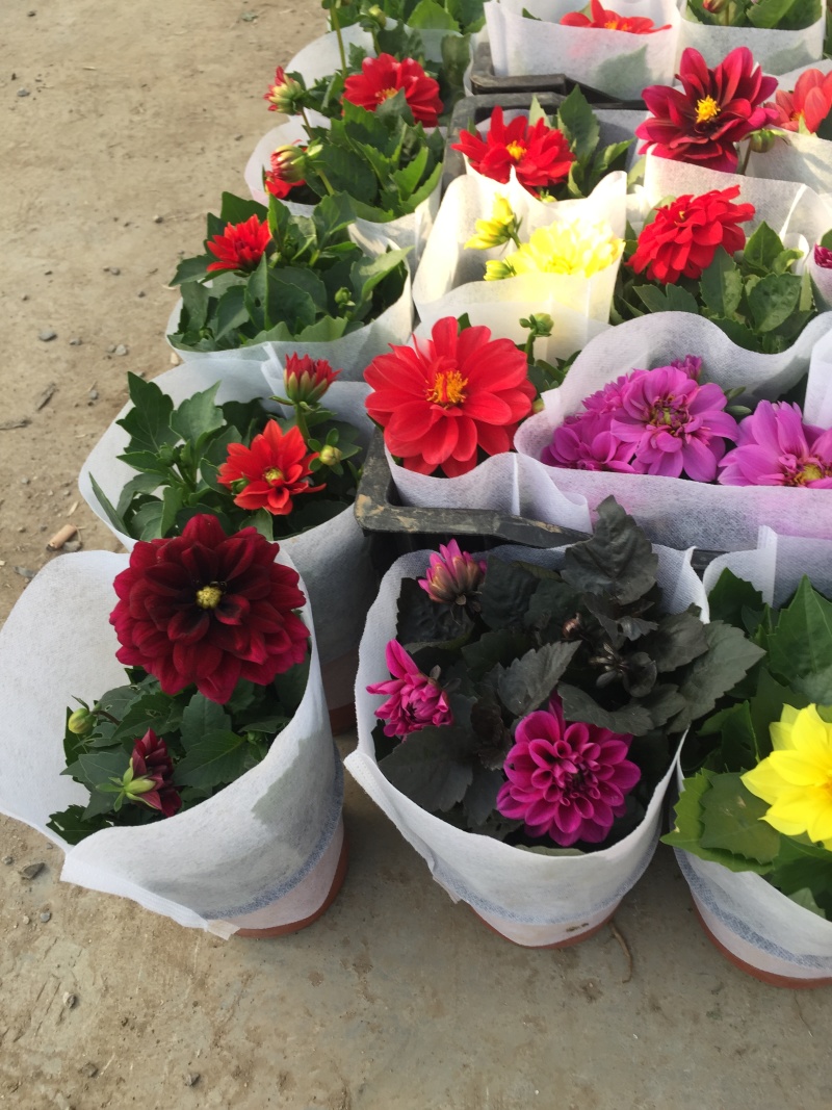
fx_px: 930
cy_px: 555
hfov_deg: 48.2
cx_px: 416
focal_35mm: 29
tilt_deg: -51.7
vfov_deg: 61.7
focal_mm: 4.15
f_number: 2.2
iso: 32
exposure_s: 1/180
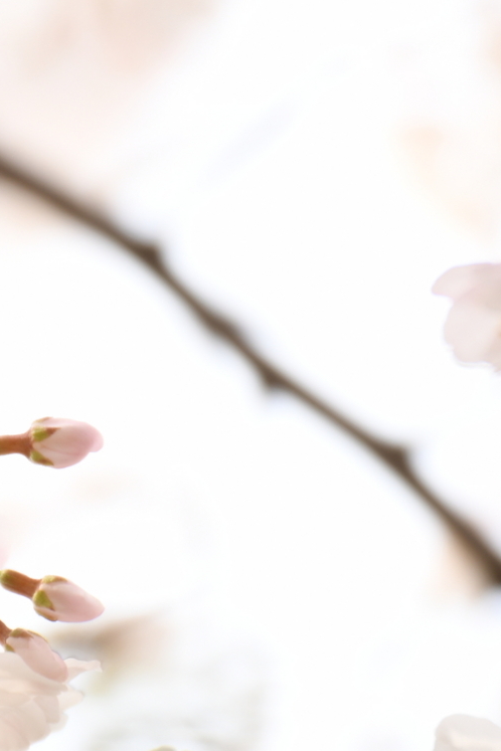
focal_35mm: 848
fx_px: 17701
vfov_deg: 2.4
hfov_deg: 1.6
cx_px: 27
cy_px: 526
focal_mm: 220
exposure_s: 1/100
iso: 100
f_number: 5.3
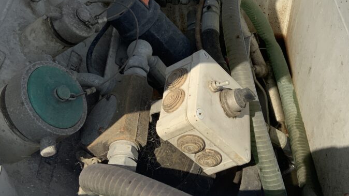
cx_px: 207
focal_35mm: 48
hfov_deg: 42.7
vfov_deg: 24.5
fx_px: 444
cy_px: 38
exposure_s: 1/2538
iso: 16
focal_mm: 3
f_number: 1.8
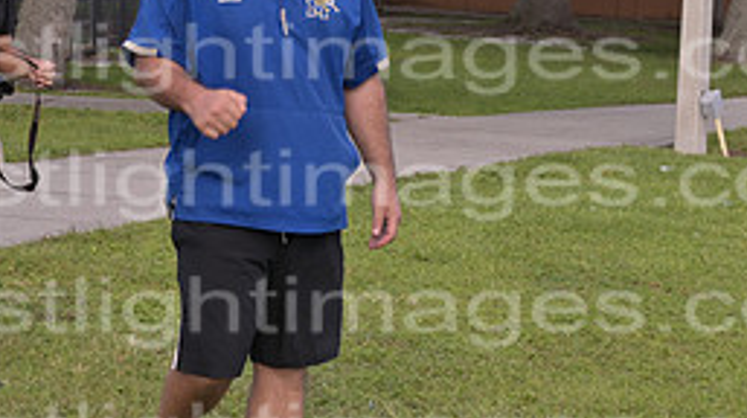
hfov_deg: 14.4
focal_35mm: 149
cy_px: 122
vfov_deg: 8.1
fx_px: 2949
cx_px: 235
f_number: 8
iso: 125
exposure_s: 1/250
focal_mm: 63
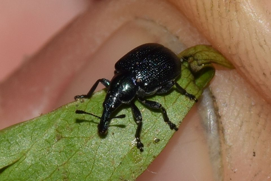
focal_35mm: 210
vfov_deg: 6.5
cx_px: 136
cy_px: 90
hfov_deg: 9.8
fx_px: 1581
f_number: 13
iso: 100
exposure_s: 1/160
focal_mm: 140
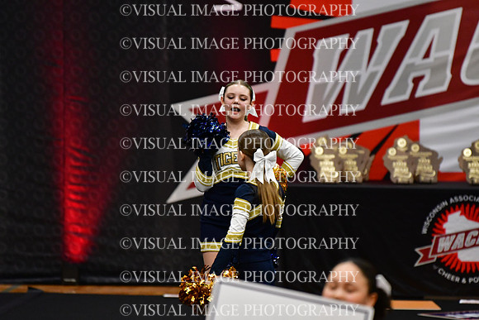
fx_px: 3992
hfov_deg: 6.9
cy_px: 160
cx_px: 240
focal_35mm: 300
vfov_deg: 4.6
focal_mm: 200
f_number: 2.8
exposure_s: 1/800
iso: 4000
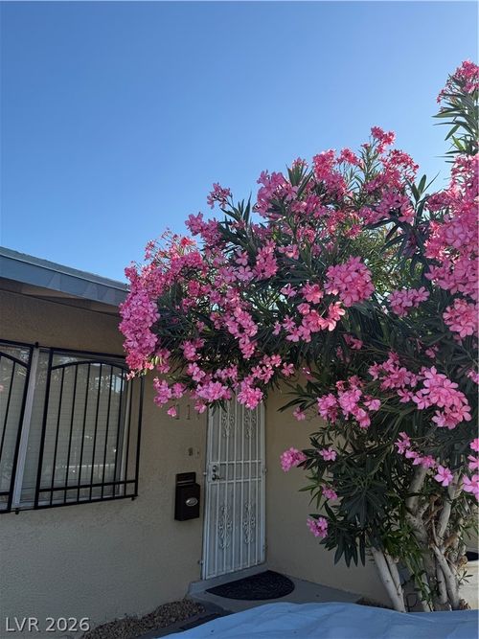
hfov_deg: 56.8
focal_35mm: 24
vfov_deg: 71.6
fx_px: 443
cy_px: 320
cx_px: 240
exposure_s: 1/2053
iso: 80
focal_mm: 6.76
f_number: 1.78
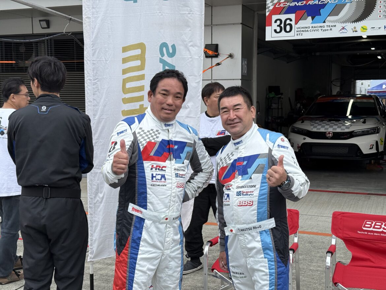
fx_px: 535
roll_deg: -0.1
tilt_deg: -6.0
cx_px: 193
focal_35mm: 48
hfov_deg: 39.6
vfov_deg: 30.3
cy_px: 145
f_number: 1.78
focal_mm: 6.76
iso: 64
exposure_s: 1/1642
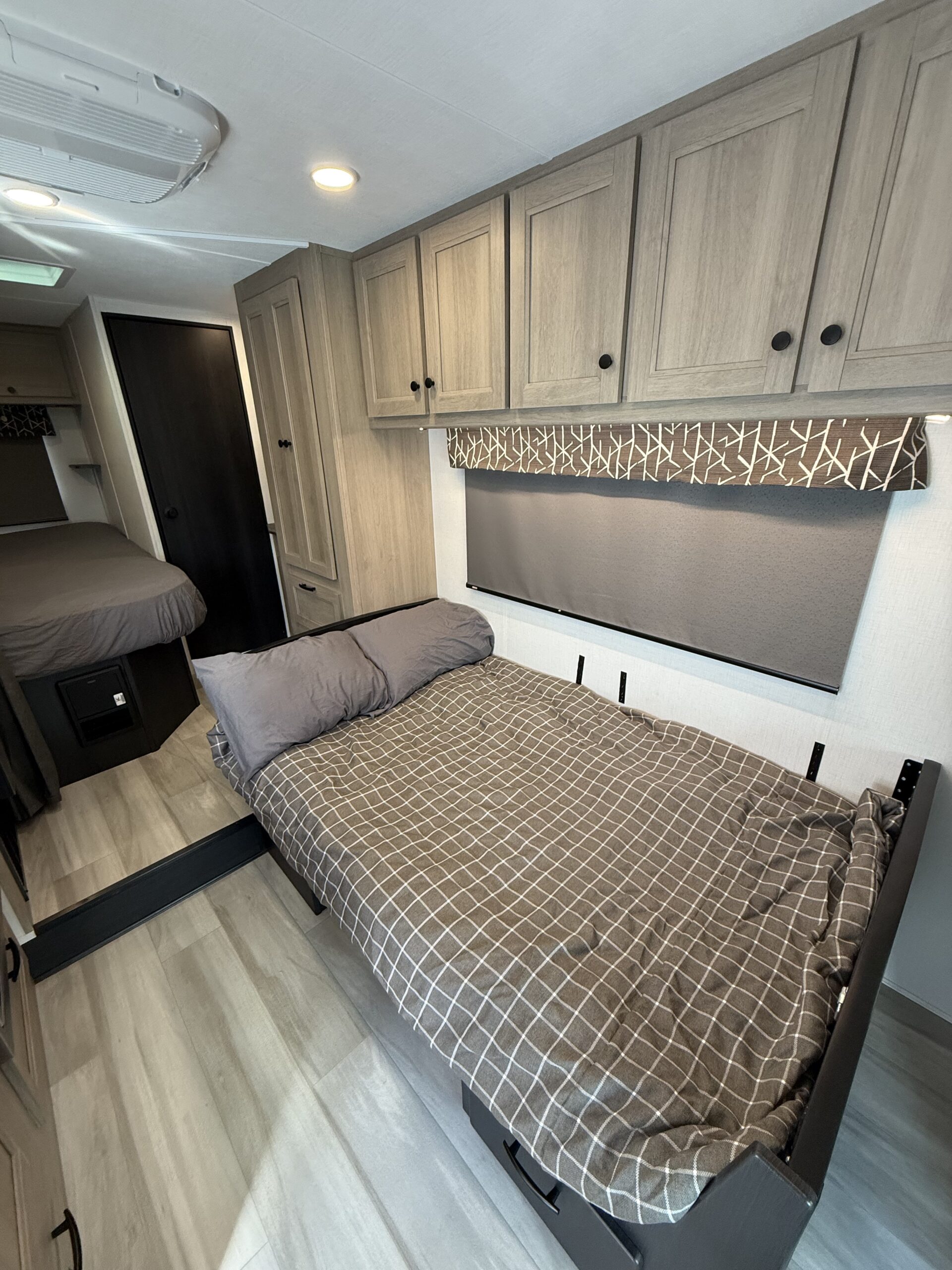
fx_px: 513
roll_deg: +1.5
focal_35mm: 14
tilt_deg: -21.9
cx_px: 476
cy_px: 635
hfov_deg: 85.7
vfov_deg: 102.1
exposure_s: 1/79
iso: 200
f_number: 2.2
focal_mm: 2.22
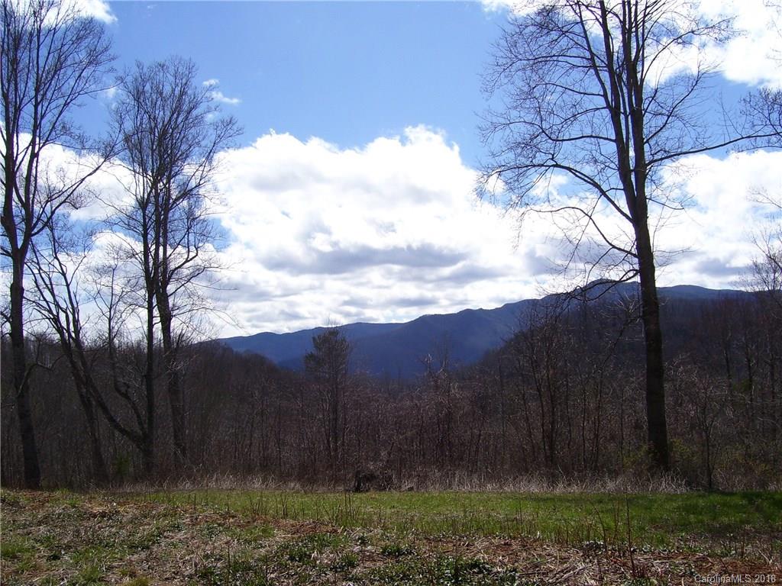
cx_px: 391
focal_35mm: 34
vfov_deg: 41.8
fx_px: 768
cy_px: 293
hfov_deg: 54.0
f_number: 4.8
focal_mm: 5.6
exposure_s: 1/750
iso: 80
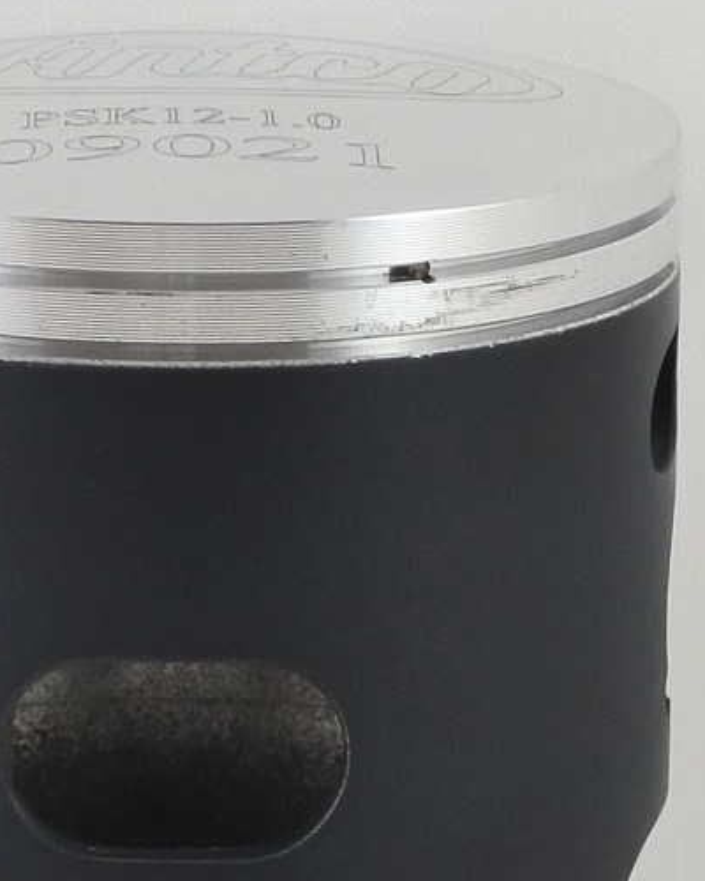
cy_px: 595
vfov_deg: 14.7
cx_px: 173
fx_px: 3417
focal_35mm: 131
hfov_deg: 11.7
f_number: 4.5
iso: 450
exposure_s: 1/125
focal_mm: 16.1
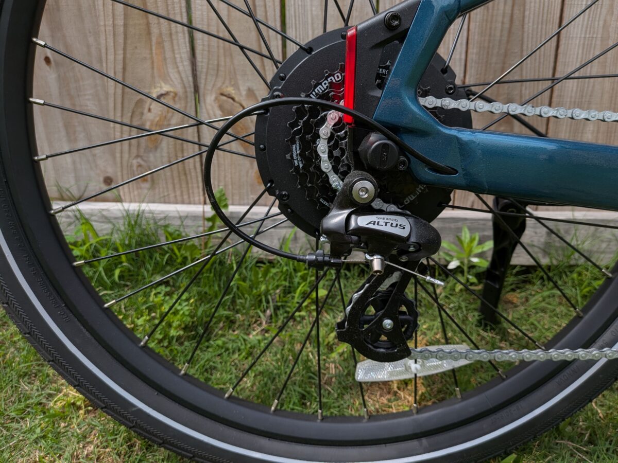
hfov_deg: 71.6
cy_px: 232
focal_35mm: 24
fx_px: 428
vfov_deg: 56.8
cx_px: 309
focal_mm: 4.53
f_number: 1.7
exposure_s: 1/6369
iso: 30
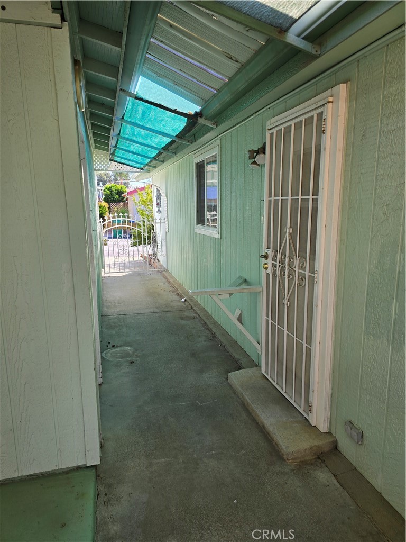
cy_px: 271
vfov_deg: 73.9
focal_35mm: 23
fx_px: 360
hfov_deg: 58.9
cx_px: 203
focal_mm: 6.3
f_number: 1.7
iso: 20
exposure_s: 1/180
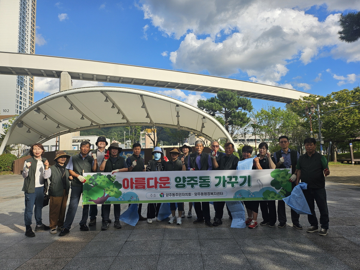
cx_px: 180
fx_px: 250
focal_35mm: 24
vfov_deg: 56.8
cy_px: 135
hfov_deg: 71.6
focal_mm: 5
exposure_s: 1/2812
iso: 50
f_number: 1.8
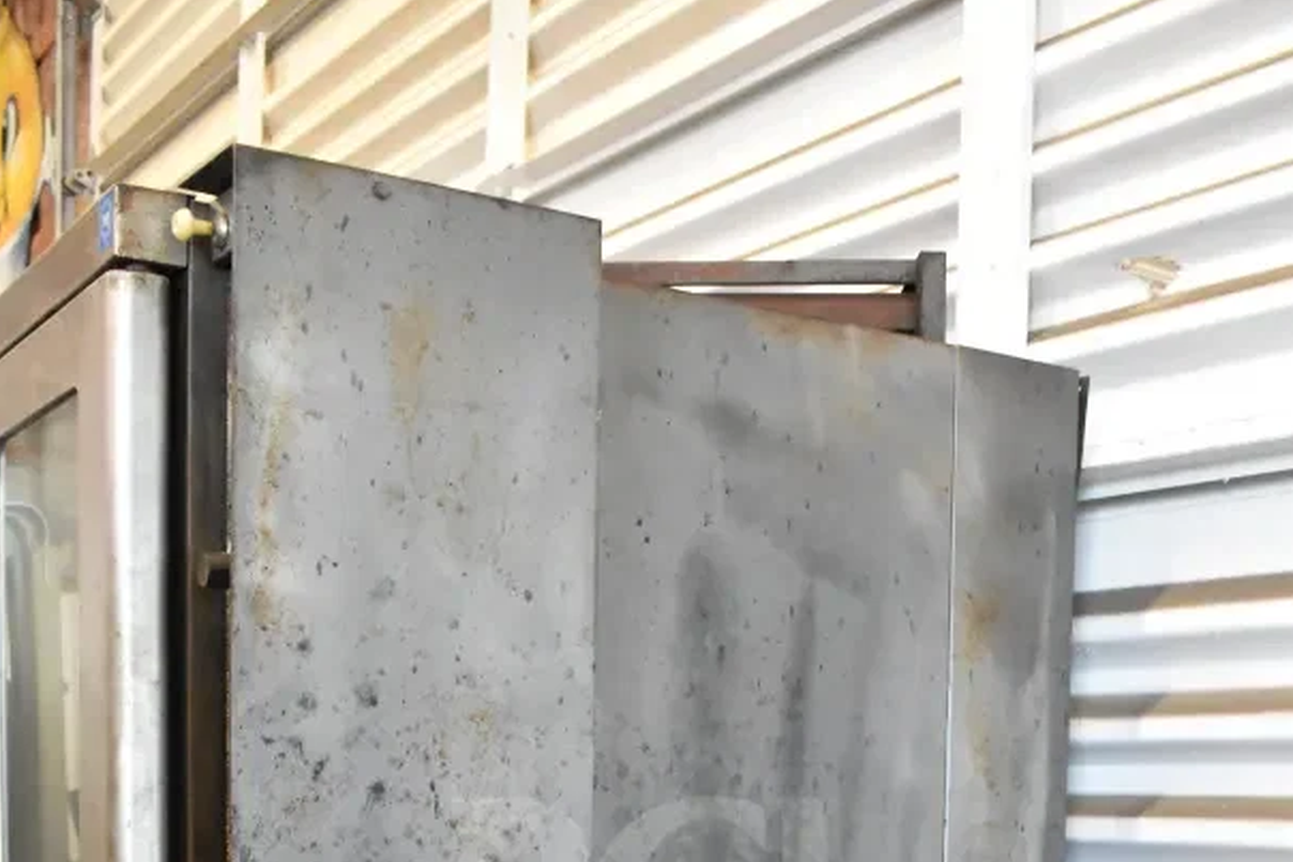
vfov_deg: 25.0
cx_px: 642
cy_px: 968
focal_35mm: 50
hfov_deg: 39.6
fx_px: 1796
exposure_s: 1/125
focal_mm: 22
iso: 6400
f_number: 5.6
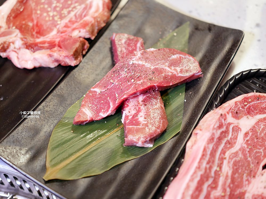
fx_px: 384
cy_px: 100
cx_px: 133
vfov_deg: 29.1
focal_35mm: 50
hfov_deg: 38.2
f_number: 1.8
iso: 500
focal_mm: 25
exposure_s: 1/60
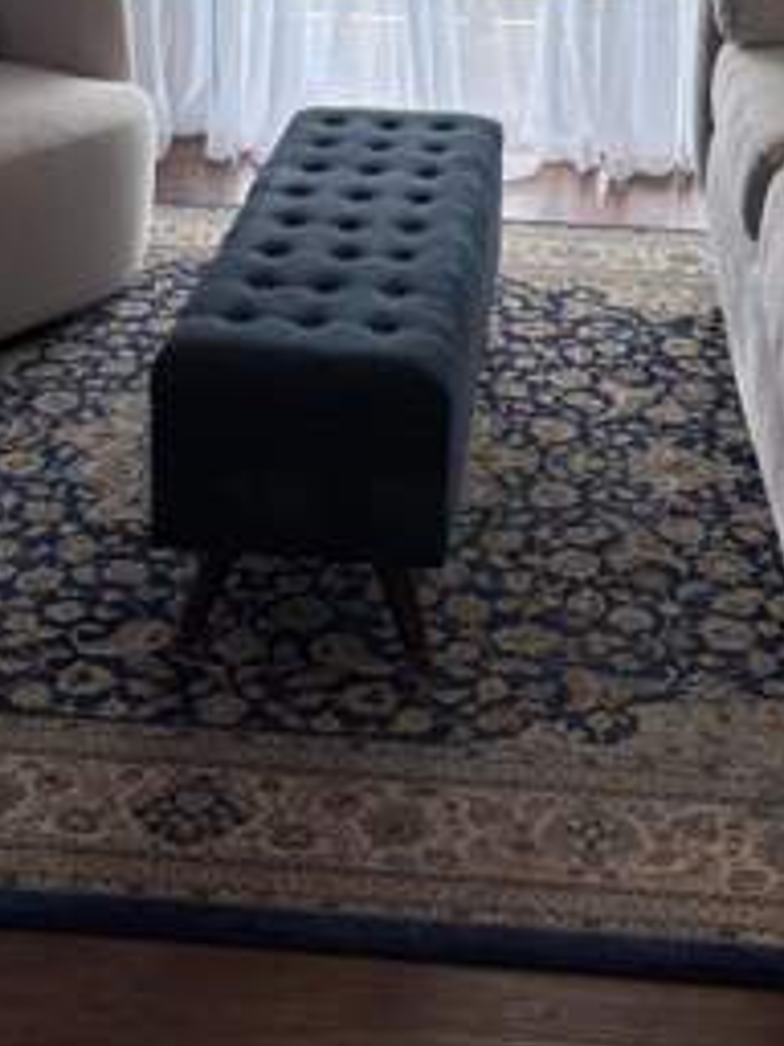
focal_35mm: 65
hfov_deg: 22.6
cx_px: 372
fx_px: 1963
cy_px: 78
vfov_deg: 28.5
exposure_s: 1/60
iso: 80
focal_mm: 5.96
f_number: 1.6
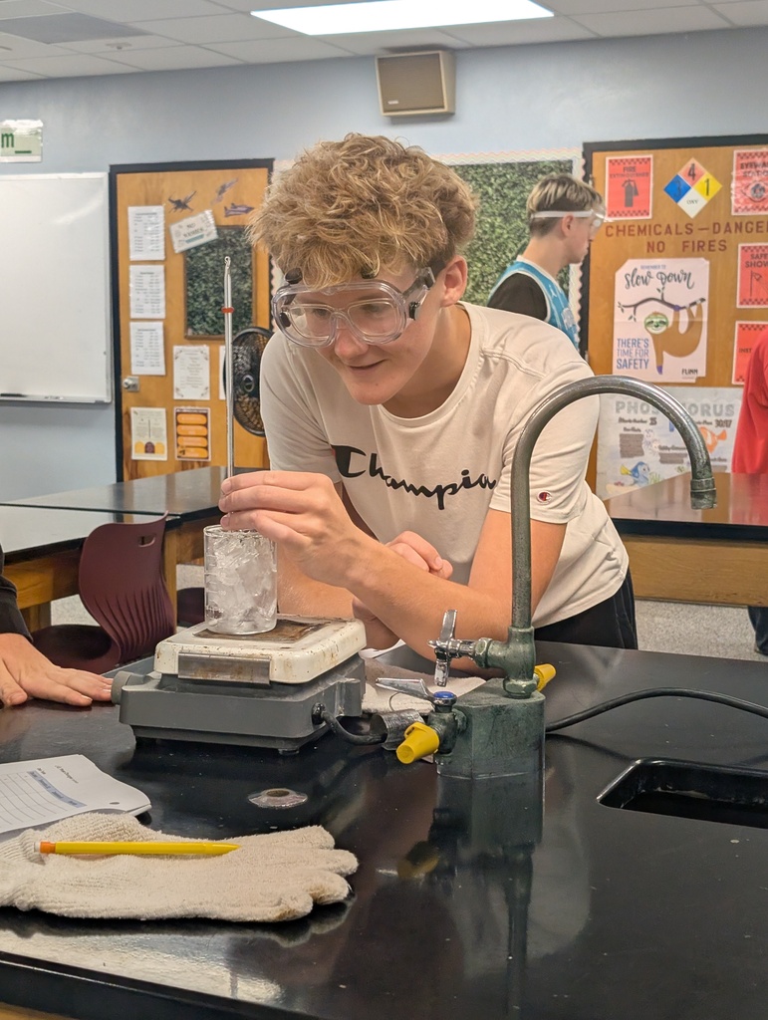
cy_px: 510
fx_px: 1446
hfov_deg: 29.7
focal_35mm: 49
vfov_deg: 38.9
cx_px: 384
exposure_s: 1/120
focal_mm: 6.9
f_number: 1.68
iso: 104
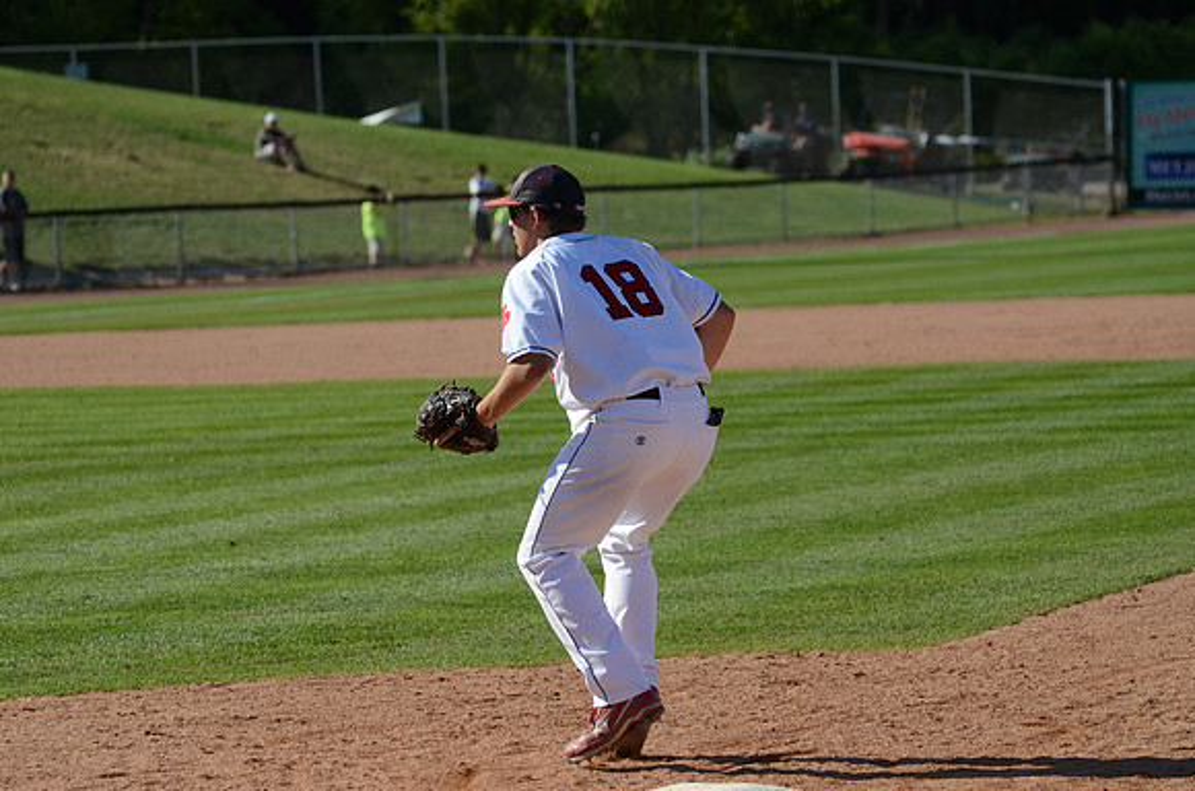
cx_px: 598
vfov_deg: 7.5
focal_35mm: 183
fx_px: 6061
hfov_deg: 11.3
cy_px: 396
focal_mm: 122
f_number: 4.8
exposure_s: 1/8000
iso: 800
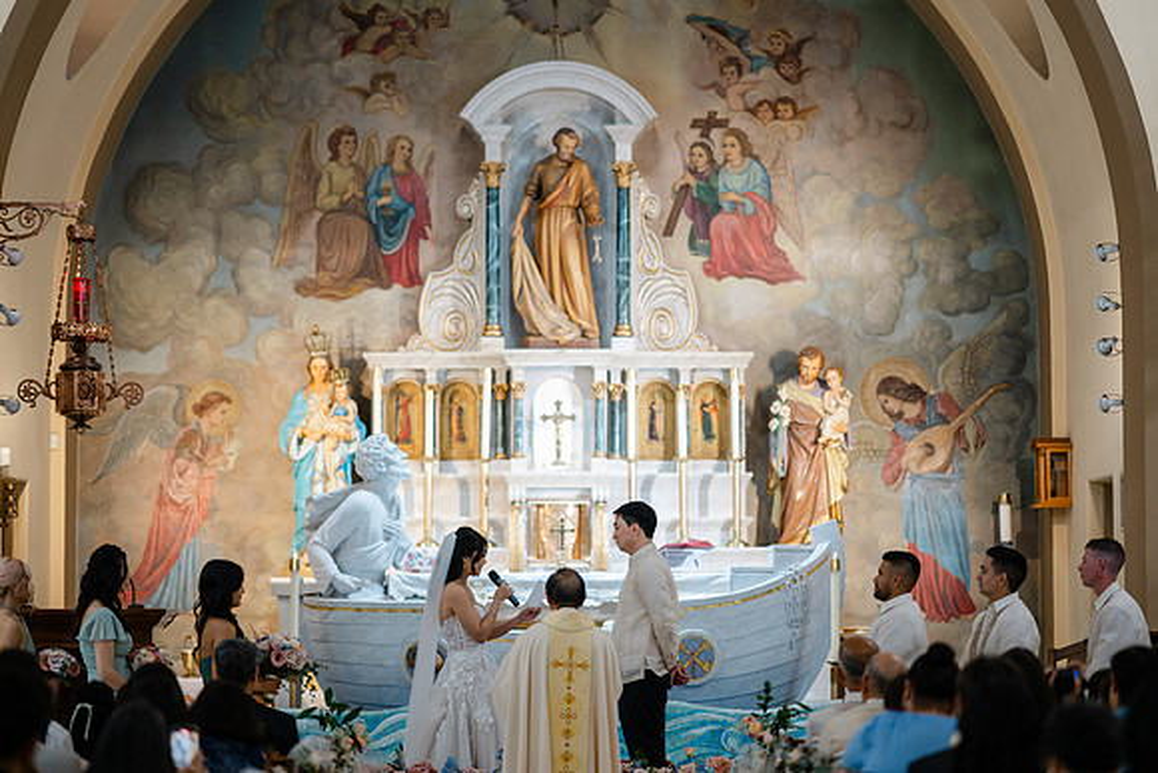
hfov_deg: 19.5
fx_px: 3378
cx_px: 579
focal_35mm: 105
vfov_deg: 13.0
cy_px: 386
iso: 320
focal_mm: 105
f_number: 1.4
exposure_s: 1/100
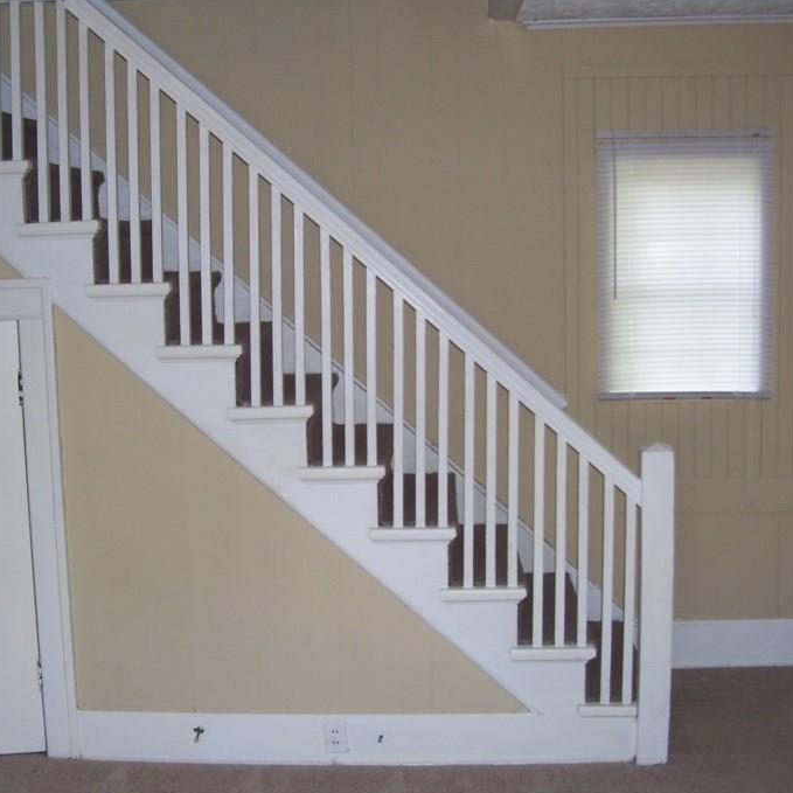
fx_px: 1244
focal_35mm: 48
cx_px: 292
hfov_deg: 35.1
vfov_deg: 35.3
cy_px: 427
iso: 100
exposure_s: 1/60
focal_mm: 6
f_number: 2.7
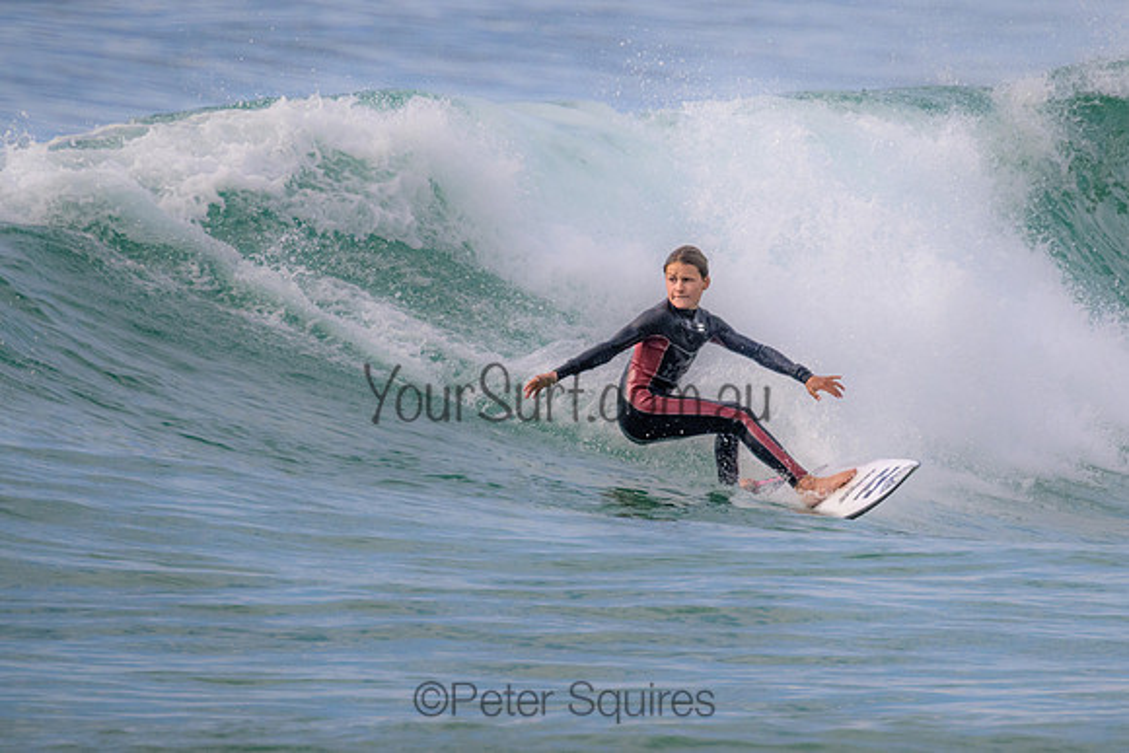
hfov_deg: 1.9
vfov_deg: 1.3
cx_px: 773
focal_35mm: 1096
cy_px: 321
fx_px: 34381
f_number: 11
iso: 1800
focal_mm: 800
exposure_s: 1/2000
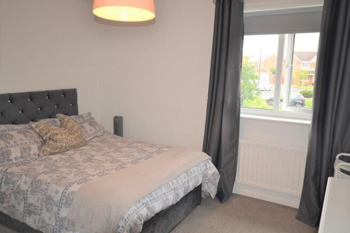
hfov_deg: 61.9
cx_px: 175
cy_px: 116
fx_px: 292
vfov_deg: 43.6
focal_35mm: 30
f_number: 4
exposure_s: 1/80
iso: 400
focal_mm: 20
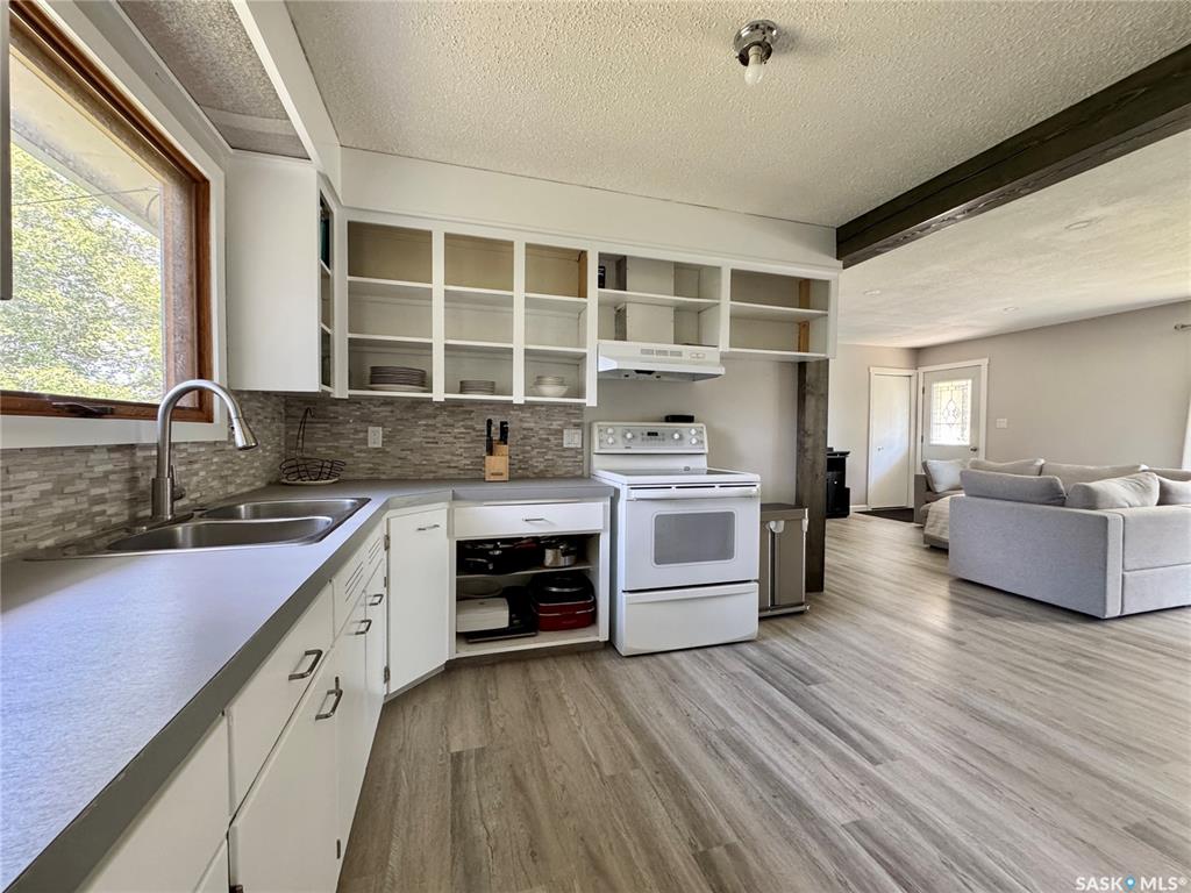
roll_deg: +0.7
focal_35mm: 14
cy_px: 446
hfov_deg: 102.1
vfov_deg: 85.7
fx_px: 482
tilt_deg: -1.2
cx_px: 596
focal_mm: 2.22
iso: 320
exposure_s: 1/60
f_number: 2.2
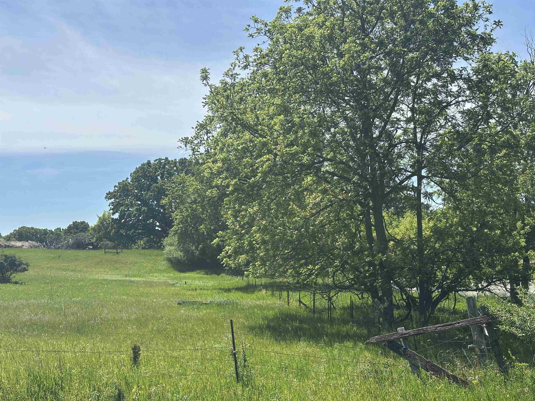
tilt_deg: +4.5
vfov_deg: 30.3
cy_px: 200
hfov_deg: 39.7
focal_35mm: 48
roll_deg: +1.6
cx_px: 268
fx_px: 742
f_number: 1.78
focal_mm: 6.86
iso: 64
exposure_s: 1/4184
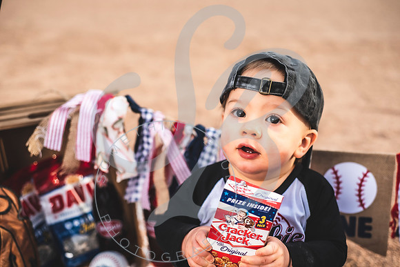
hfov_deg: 39.6
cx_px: 200
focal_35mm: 50
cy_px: 134
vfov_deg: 27.0
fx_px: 556
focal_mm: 50
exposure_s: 1/400
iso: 100
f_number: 2.8
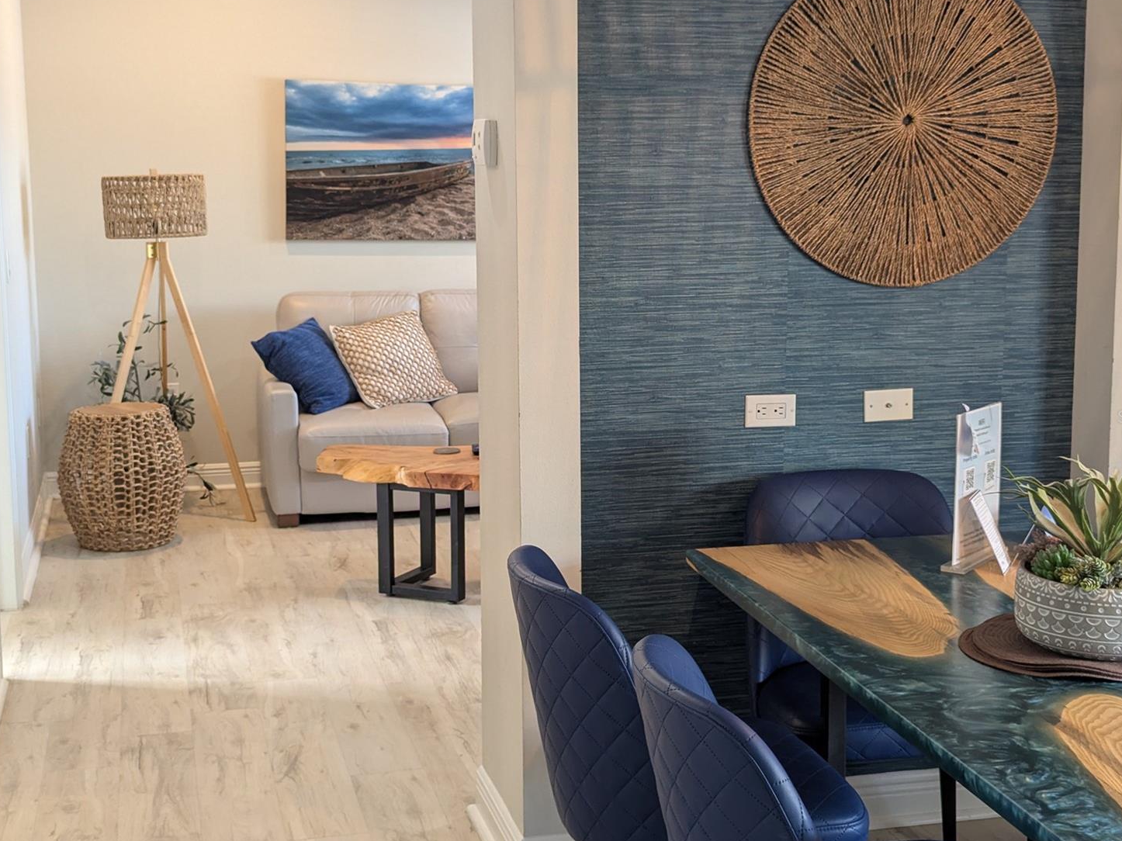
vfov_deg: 27.5
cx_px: 573
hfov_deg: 36.2
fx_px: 1718
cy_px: 417
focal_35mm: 53
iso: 114
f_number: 1.85
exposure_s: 1/24
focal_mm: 6.81
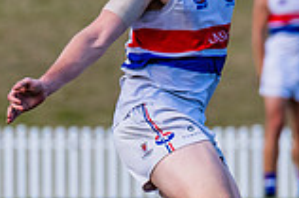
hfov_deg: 1.2
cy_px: 109
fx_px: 14561
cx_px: 310
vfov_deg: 0.8
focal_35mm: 1755
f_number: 6.3
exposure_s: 1/1600
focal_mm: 360
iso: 800
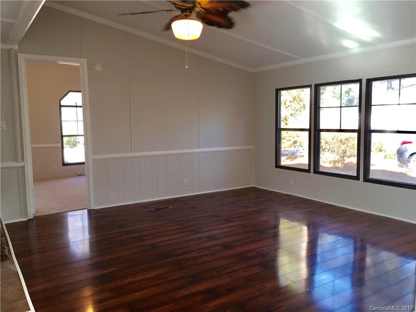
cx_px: 208
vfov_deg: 48.2
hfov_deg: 61.7
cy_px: 156
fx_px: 349
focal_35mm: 29
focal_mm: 4.15
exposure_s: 1/40
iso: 32
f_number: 2.2
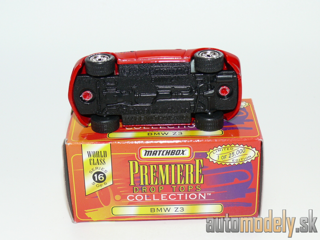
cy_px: 120
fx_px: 693
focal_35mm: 75
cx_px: 160
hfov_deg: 26.0
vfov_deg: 19.6
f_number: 4
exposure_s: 1/30
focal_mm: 11.4
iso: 100
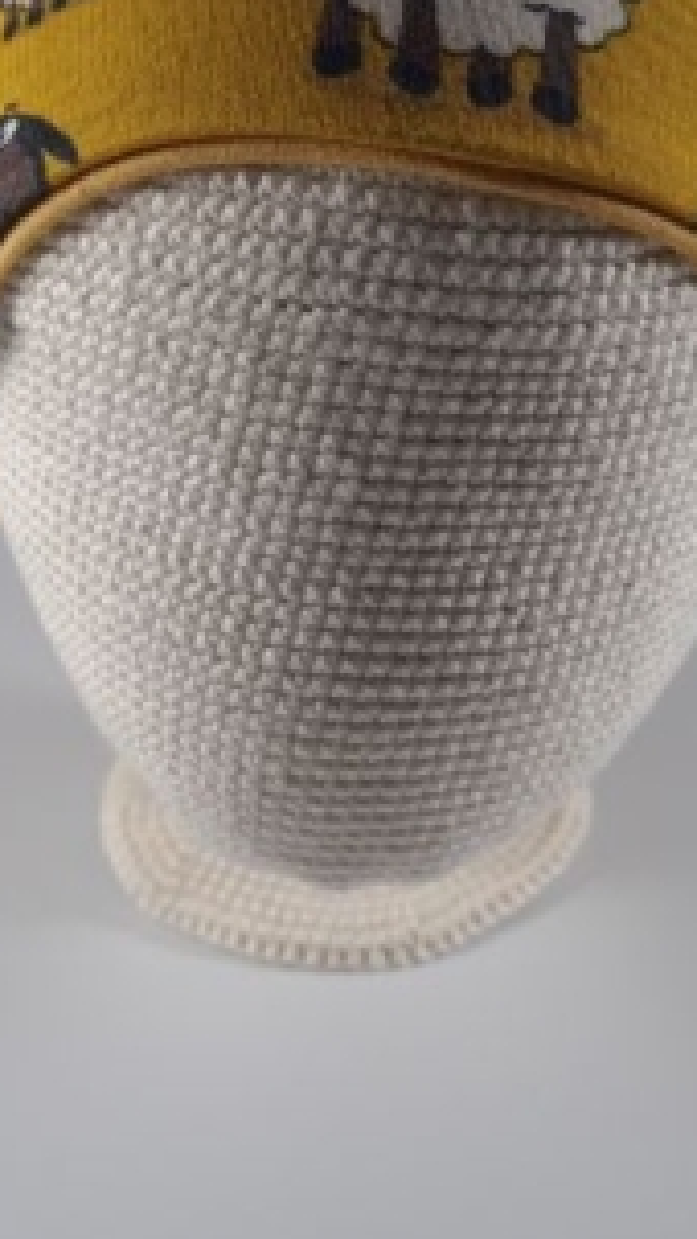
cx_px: 455
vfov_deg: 44.9
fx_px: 1478
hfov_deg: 26.4
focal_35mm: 45
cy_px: 427
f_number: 1.8
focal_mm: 5.4
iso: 80
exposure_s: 1/50
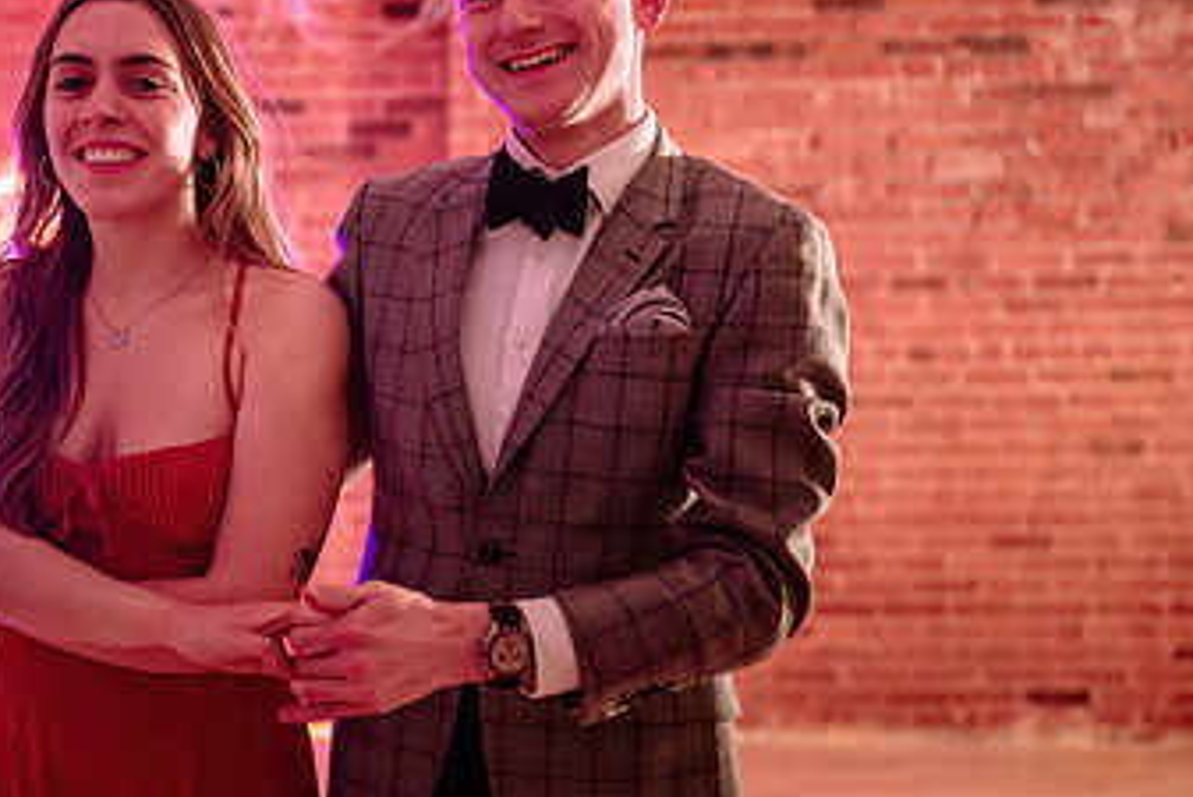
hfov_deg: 34.2
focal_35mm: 58
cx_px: 401
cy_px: 413
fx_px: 1923
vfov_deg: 23.4
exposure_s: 1/250
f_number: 1.4
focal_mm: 28
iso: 2500
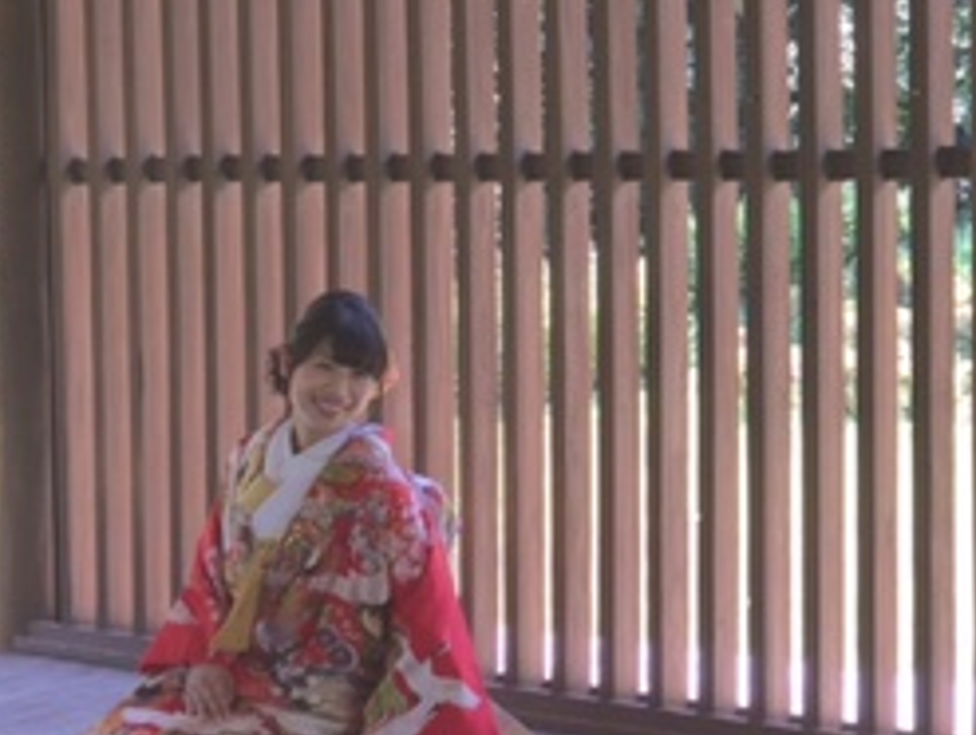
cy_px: 245
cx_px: 1051
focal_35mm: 75
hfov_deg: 24.4
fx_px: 2118
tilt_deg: -1.2
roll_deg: -1.0
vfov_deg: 19.6
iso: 32
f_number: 2.2
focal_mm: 4.15
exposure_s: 1/120
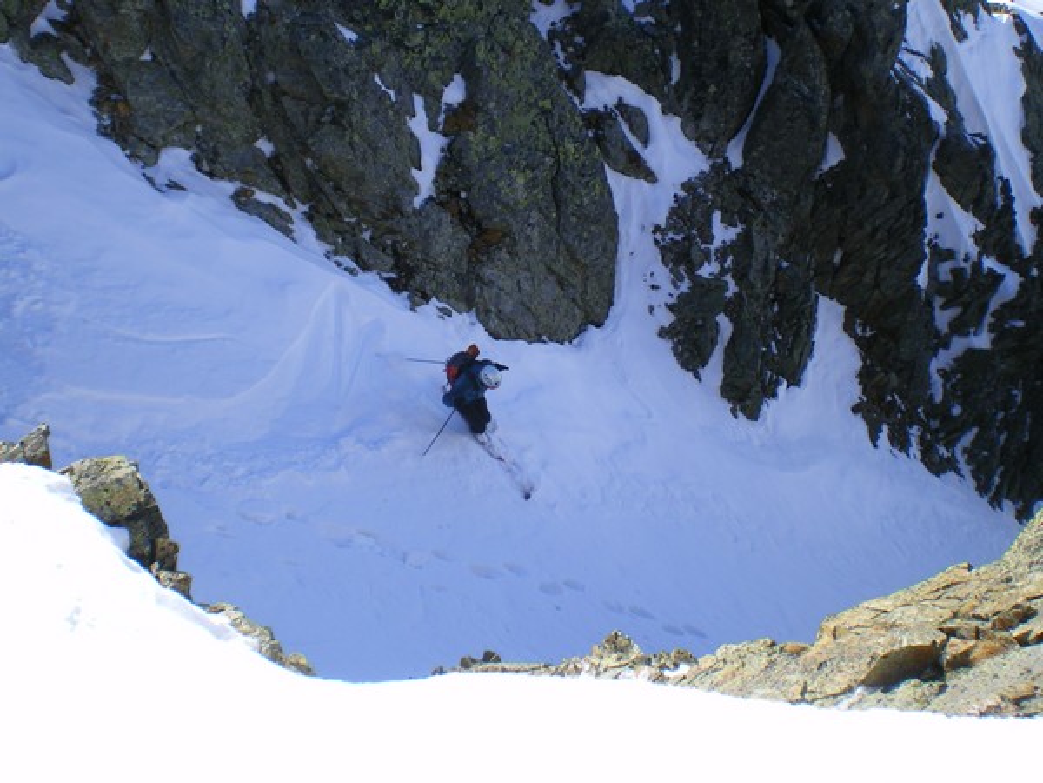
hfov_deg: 49.0
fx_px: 1145
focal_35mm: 38
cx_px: 522
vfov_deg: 37.7
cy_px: 392
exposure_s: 1/250
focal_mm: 6.3
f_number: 4.6
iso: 64
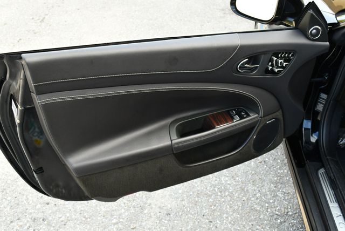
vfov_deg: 36.9
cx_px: 172
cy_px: 116
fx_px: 345
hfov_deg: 53.1
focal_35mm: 36
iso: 400
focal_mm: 18
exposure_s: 1/250
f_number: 4.5
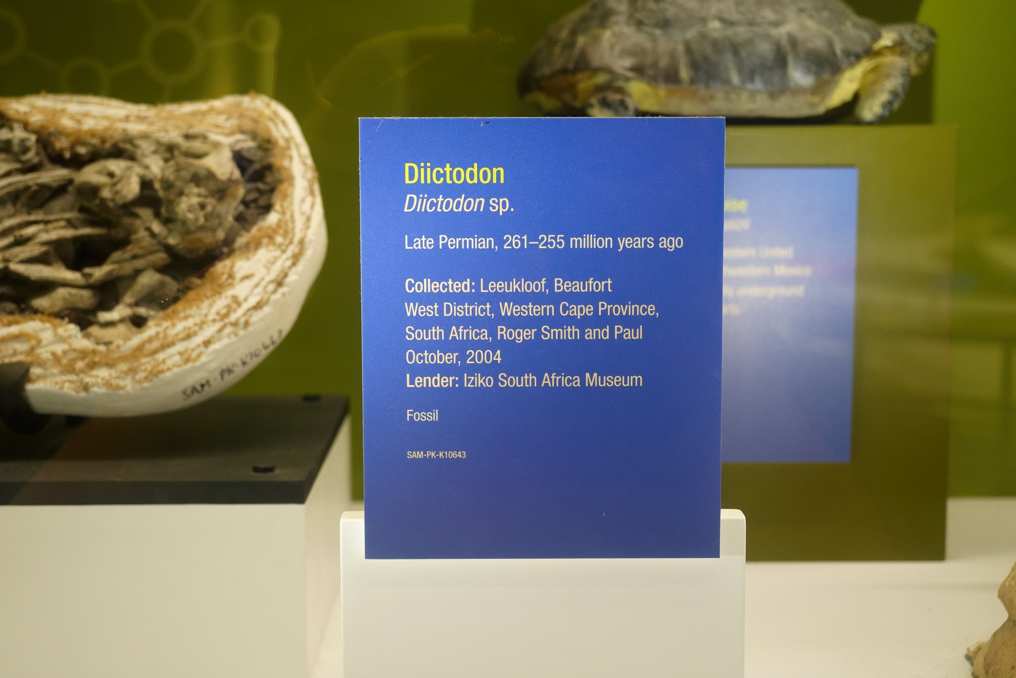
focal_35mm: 60
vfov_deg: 22.6
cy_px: 339
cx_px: 508
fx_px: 1693
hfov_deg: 33.4
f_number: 6.3
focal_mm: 60
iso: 3200
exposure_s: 1/100
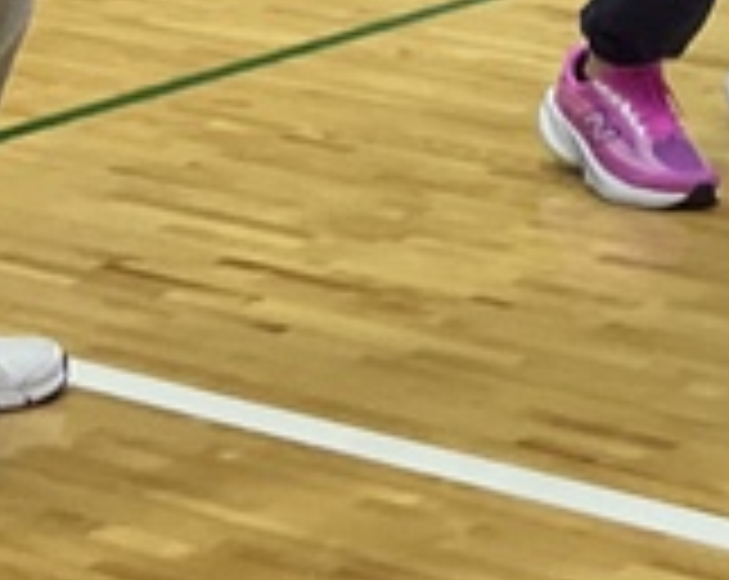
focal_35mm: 175
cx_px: 1156
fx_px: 3769
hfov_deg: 10.6
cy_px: -477
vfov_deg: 8.5
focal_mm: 3
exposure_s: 1/122
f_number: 1.8
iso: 64
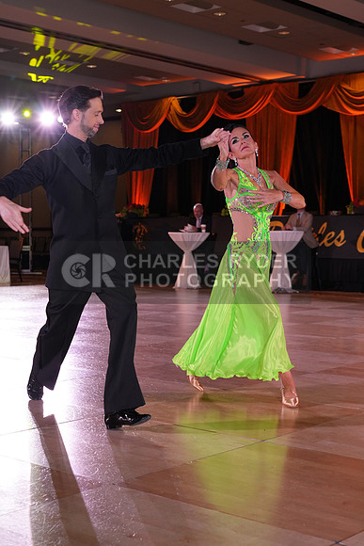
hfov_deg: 23.8
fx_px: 864
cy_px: 273
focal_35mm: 57
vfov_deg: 35.0
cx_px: 182
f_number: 5.6
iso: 1250
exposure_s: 1/200
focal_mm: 57
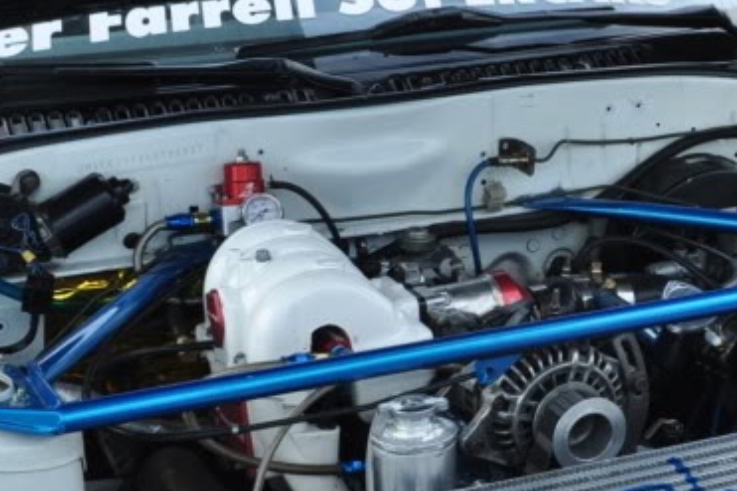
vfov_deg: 15.0
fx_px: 1862
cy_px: 290
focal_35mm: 91
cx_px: 574
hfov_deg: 22.1
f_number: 11
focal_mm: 22
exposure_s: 1/200
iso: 500
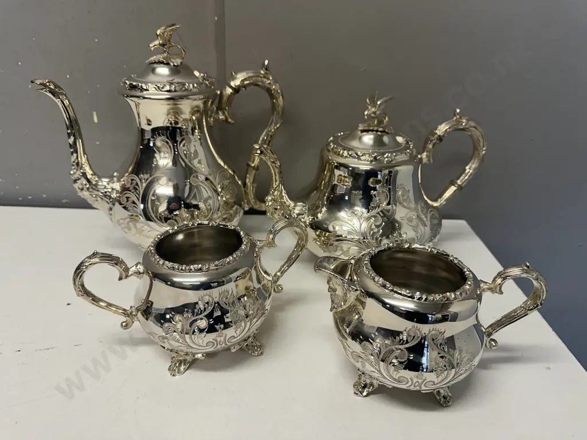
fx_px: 407
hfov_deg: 71.6
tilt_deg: -25.1
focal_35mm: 24
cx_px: 294
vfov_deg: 56.8
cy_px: 220
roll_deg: -2.3
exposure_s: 1/100
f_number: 1.78
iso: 100
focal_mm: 6.86
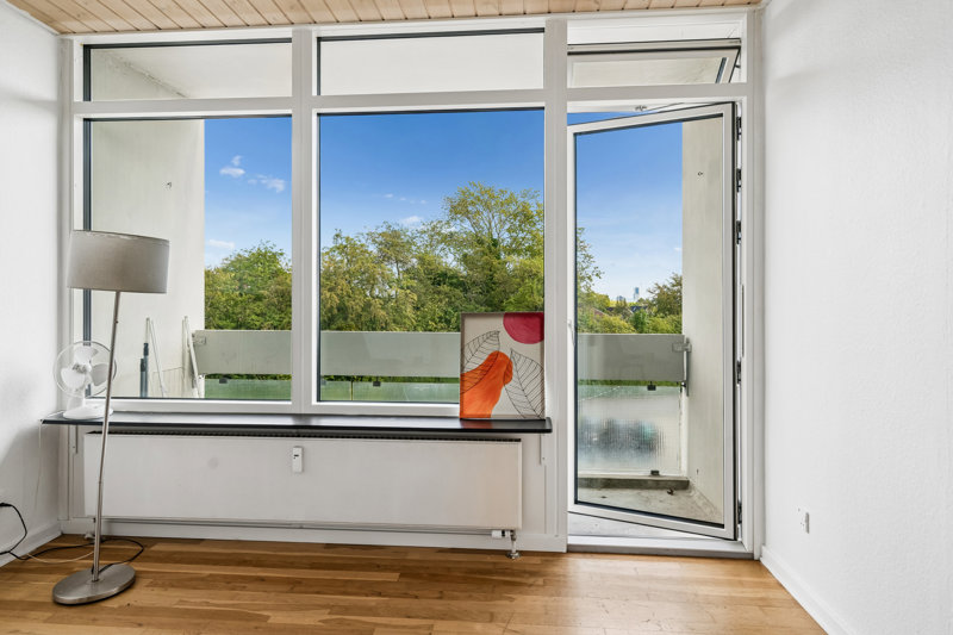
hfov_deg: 84.0
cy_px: 318
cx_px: 476
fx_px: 529
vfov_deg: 61.9
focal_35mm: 20
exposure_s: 1/400
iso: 800
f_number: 7.1
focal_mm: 20
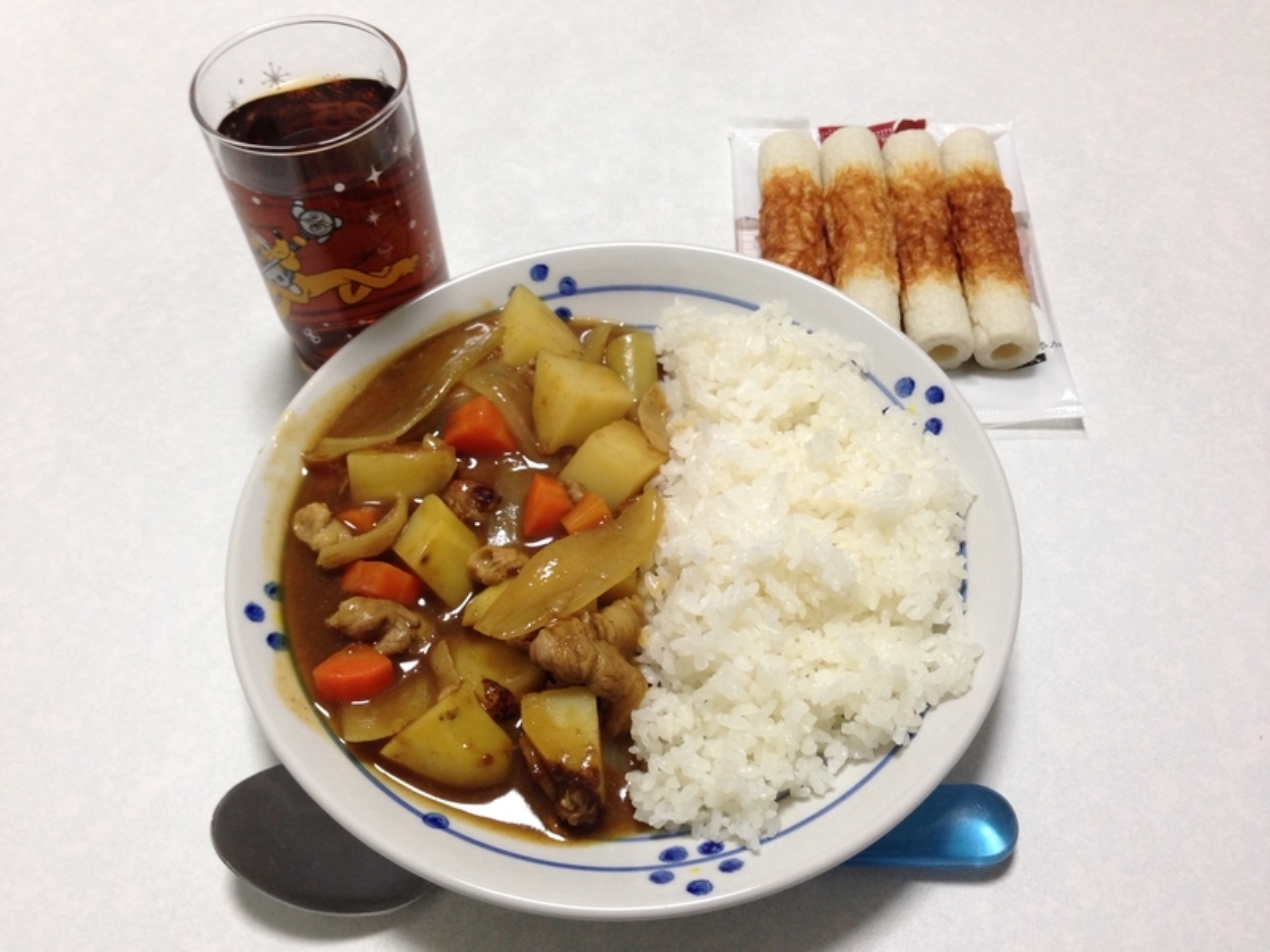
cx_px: 635
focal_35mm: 33
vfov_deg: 42.9
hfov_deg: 55.4
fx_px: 1211
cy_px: 476
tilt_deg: -56.3
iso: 100
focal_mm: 4.12
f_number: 2.4
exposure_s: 1/20
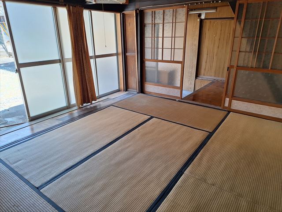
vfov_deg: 58.9
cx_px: 141
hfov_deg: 73.9
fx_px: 187
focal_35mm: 23
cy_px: 106
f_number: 1.8
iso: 40
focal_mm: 5.54
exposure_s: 1/146
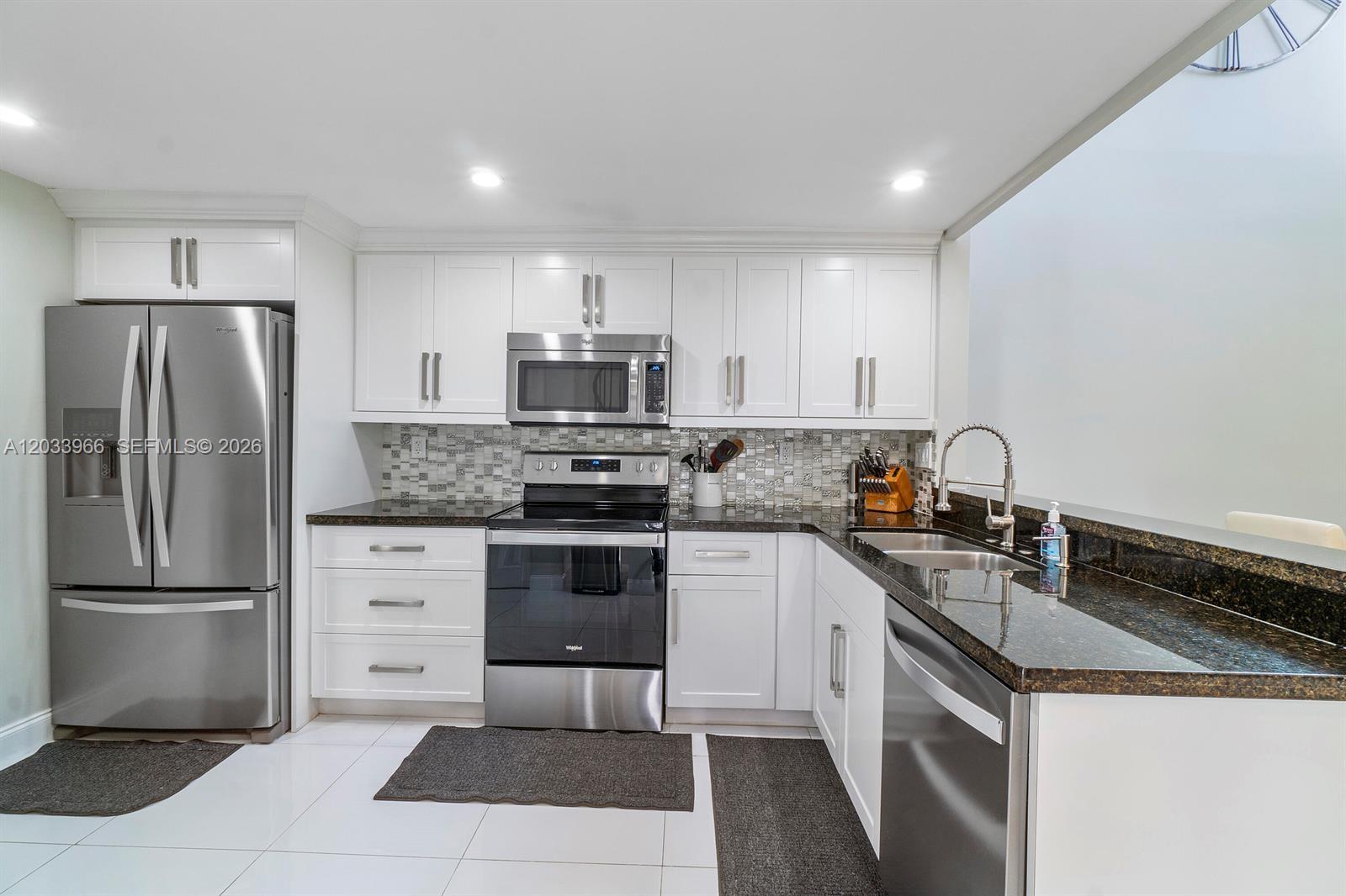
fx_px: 561
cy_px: 448
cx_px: 673
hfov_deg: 100.4
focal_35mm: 15
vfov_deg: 77.3
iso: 160
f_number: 11
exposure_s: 1/3
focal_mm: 10
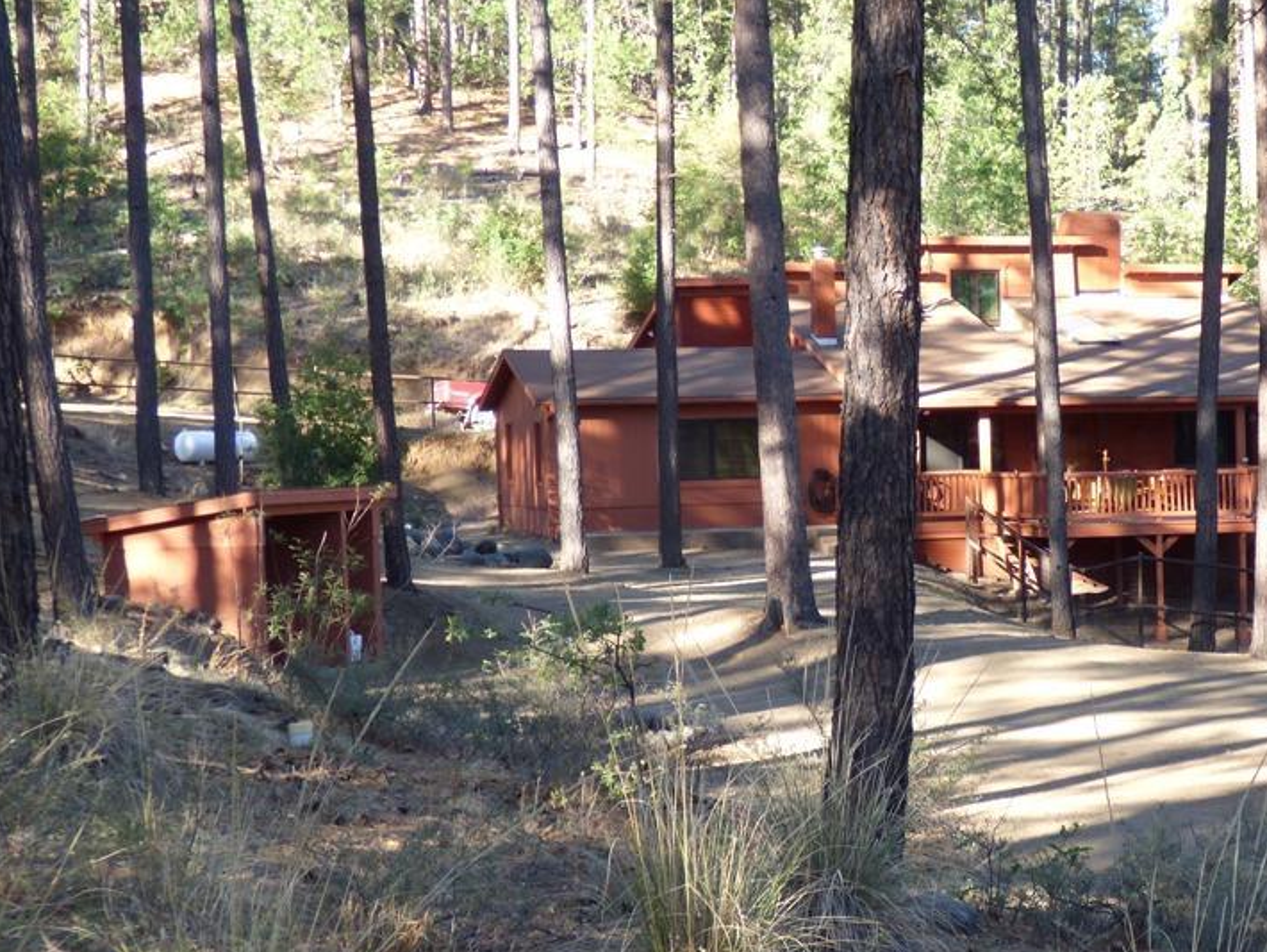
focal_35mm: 73
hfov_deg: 26.4
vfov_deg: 20.1
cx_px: 937
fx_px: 2673
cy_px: 682
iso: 100
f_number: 3.7
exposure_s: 1/80
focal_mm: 7.79
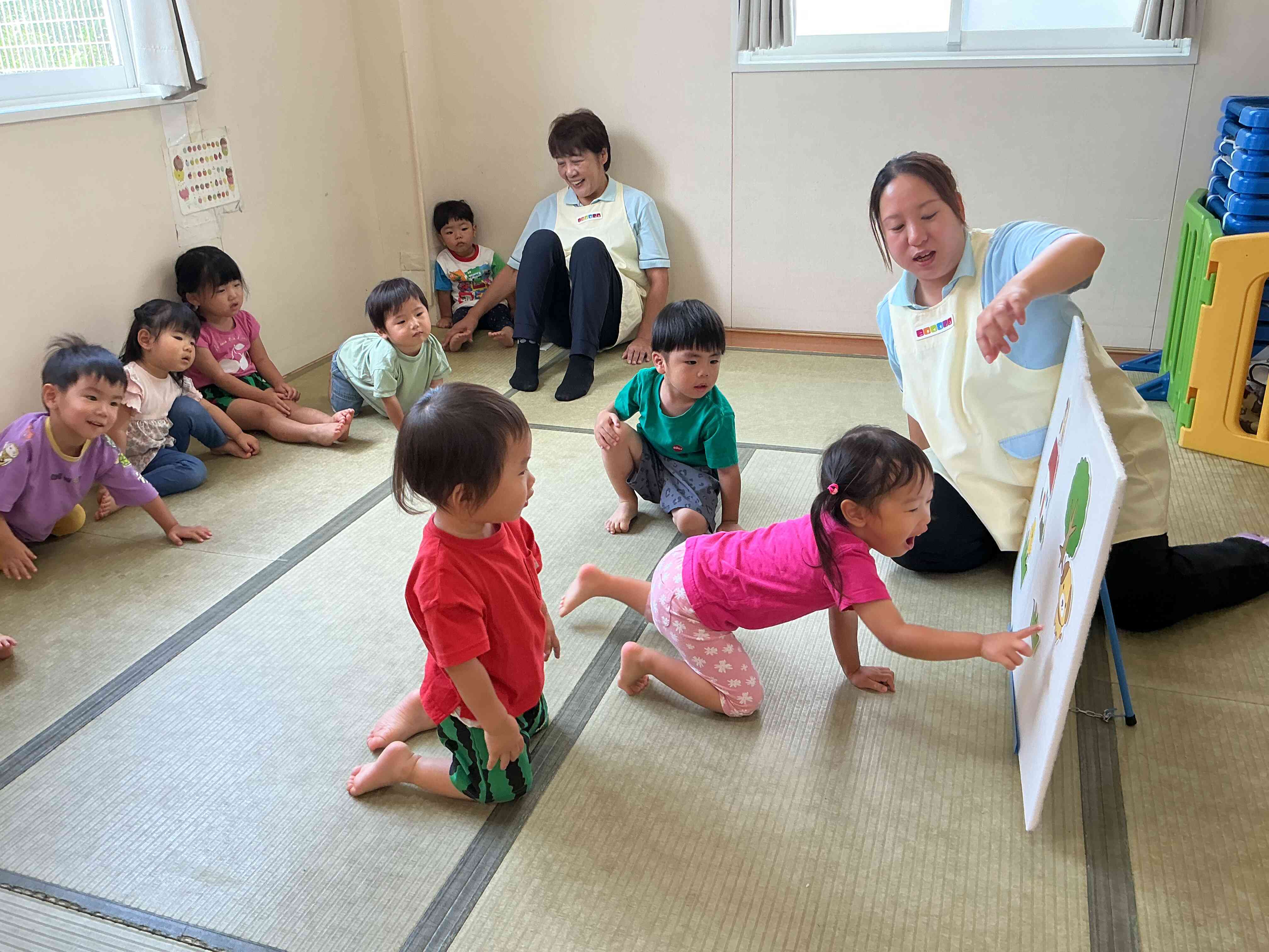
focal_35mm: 29
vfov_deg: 48.2
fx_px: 1063
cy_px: 476
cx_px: 634
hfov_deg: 61.7
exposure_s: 1/60
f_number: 1.8
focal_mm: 3
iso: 40
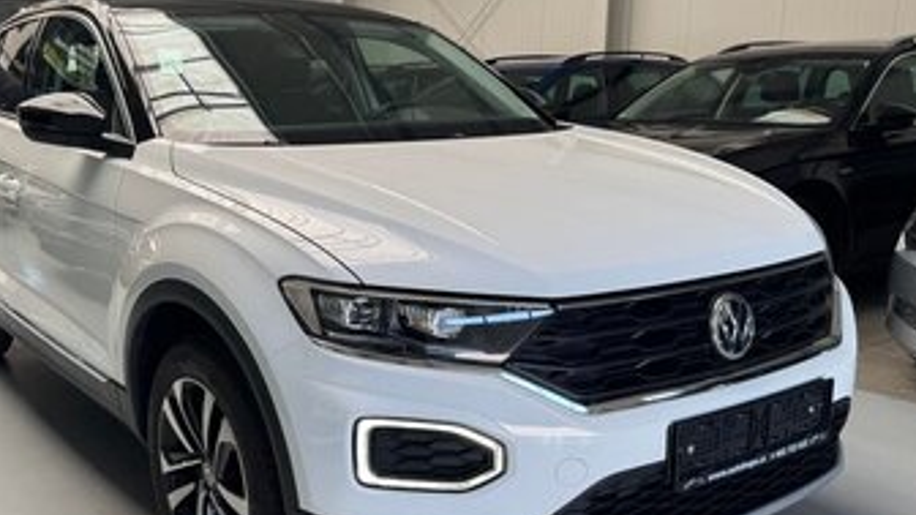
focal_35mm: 38
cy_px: 313
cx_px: 335
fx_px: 923
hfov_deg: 52.1
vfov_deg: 31.1
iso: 64
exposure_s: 1/153
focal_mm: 6.76
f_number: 1.78
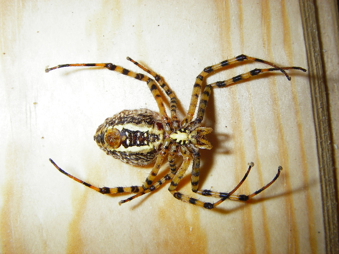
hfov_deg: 49.0
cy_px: 127
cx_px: 170
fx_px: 372
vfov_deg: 37.7
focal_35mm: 38
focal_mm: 6.3
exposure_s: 1/30
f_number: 6.6
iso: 50
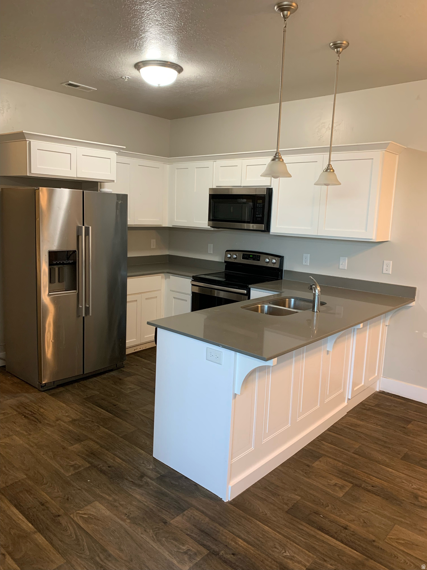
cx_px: 214
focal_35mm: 26
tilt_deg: -7.8
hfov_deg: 53.1
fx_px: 428
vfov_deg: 67.3
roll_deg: -1.7
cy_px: 285
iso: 160
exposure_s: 1/60
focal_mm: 4.25
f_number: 1.8
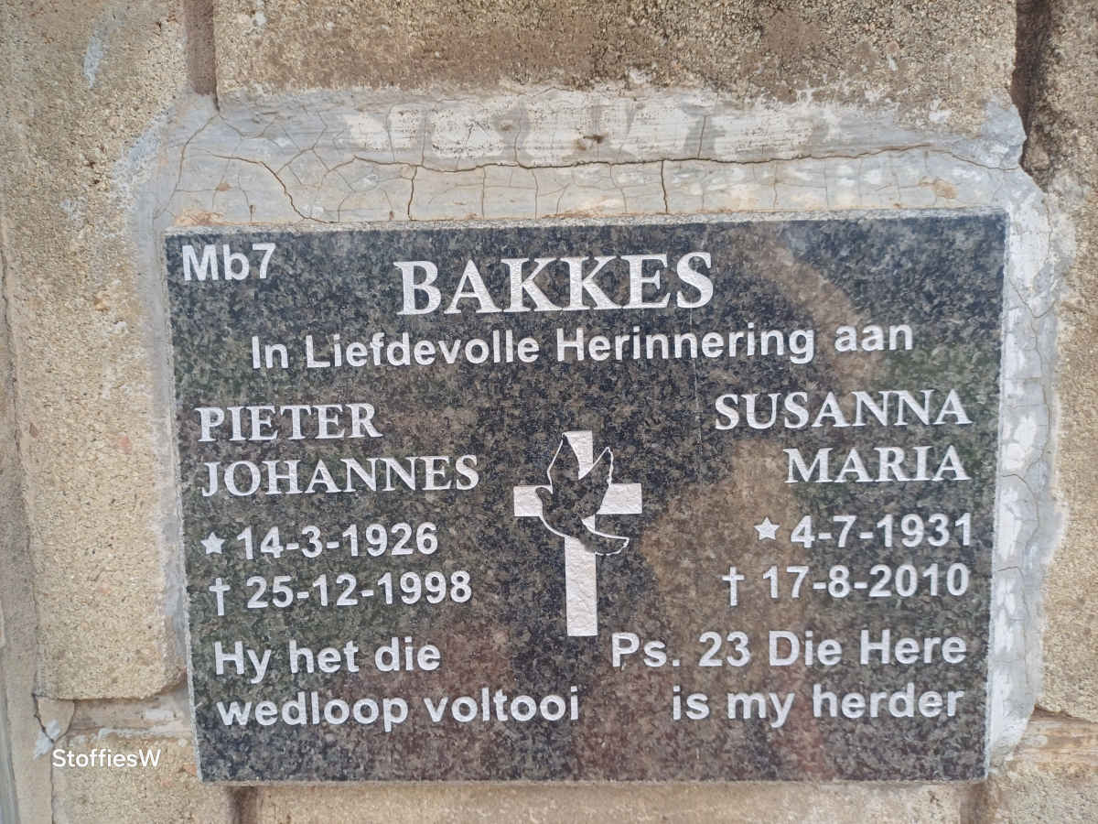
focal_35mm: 25
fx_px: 793
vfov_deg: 54.9
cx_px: 549
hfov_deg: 69.4
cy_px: 412
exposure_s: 1/120
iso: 50
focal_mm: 4.65
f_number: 1.8
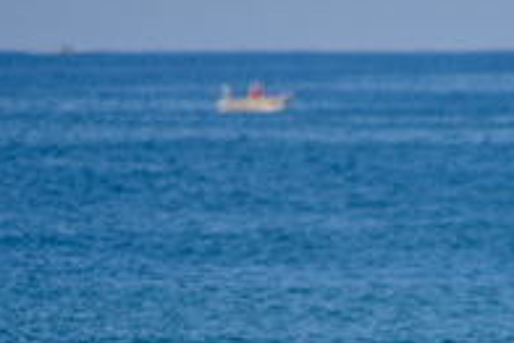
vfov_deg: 0.9
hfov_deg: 1.4
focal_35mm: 1479
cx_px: 399
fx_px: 21132
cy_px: 480
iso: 160
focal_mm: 500
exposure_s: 1/2000
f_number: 5.6
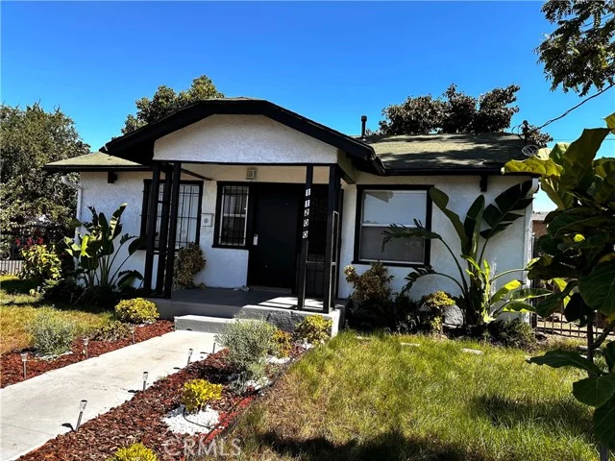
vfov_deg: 56.8
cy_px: 230
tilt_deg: +2.7
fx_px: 426
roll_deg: -3.4
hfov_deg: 71.6
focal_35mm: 24
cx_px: 308
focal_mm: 6.86
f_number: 1.78
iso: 80
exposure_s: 1/2110
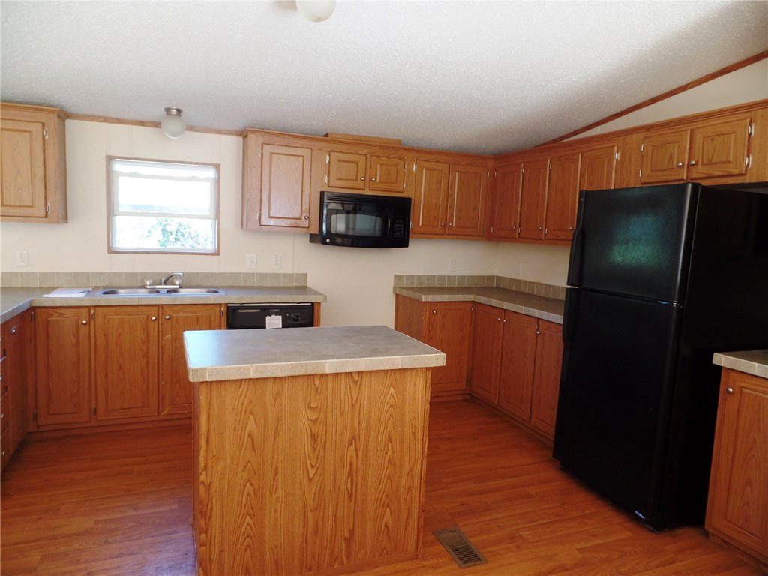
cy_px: 288
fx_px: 510
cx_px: 384
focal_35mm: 23
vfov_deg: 58.9
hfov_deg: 73.9
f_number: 2.8
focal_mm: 4.1
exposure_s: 1/30
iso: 160
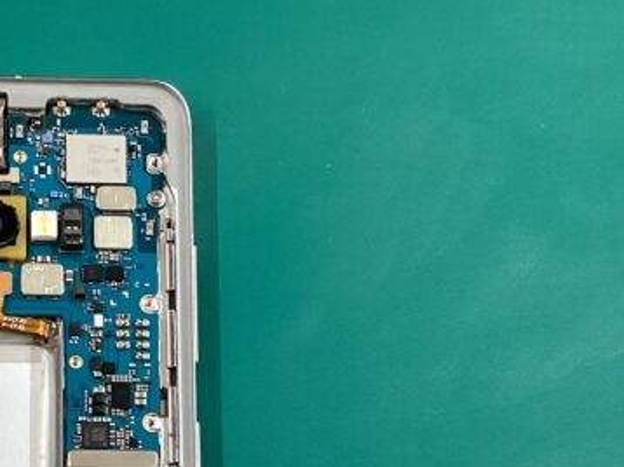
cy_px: 571
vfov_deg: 17.9
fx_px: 1405
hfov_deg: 24.4
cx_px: 73
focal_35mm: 78
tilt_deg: -78.3
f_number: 2.4
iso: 125
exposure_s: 1/50
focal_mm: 3.3
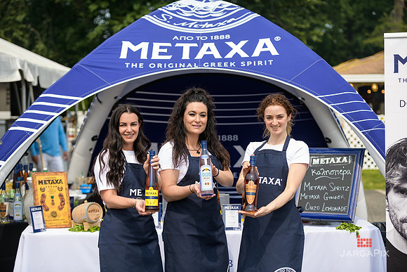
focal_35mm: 80
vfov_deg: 17.1
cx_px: 204
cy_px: 136
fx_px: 905
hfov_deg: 25.4
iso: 200
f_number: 3.2
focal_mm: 80
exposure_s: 1/1600
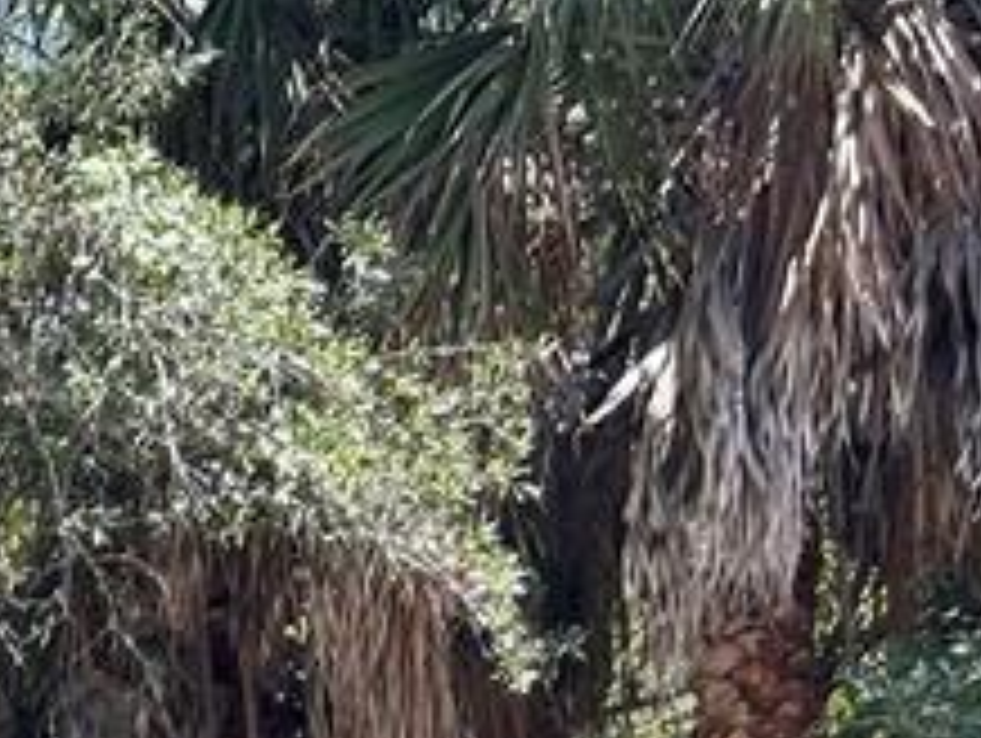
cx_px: -698
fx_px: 3461
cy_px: 1458
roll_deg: +2.4
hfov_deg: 14.5
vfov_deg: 11.1
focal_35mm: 122
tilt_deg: +1.8
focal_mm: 5.7
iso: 50
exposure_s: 1/803
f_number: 1.5
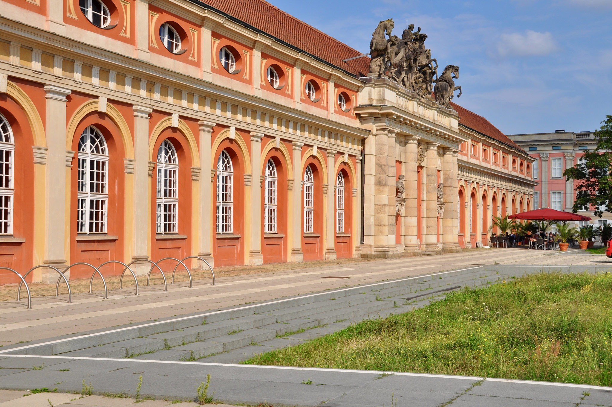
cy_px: 204
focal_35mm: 48
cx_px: 306
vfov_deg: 28.0
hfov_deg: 41.2
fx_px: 815
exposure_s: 1/500
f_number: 11
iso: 200
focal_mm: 32
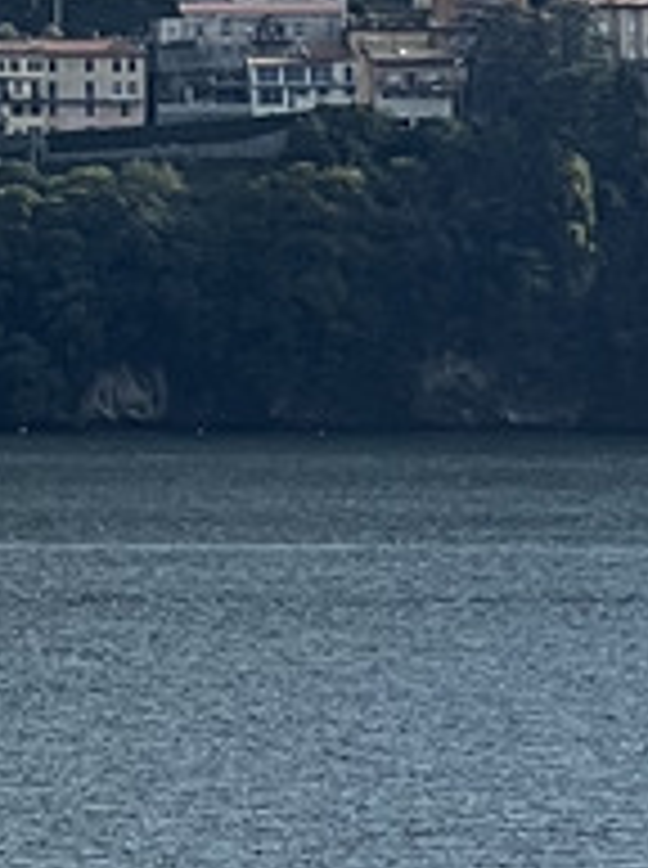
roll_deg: -0.6
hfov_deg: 3.1
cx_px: -950
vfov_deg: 4.1
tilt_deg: +7.3
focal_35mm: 480
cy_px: -1030
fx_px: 12021
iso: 32
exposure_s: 1/592
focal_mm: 9
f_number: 2.8
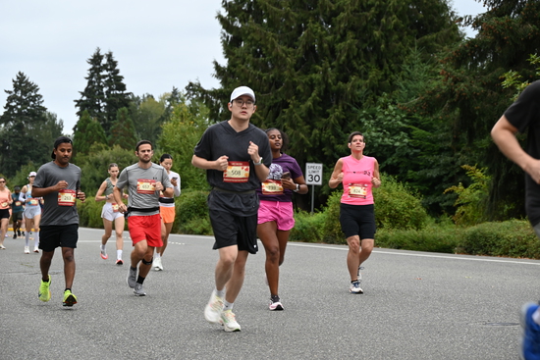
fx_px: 1365
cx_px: 270
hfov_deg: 22.4
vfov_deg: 15.0
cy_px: 180
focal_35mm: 91
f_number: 6.3
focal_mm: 91
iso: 400
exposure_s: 1/160
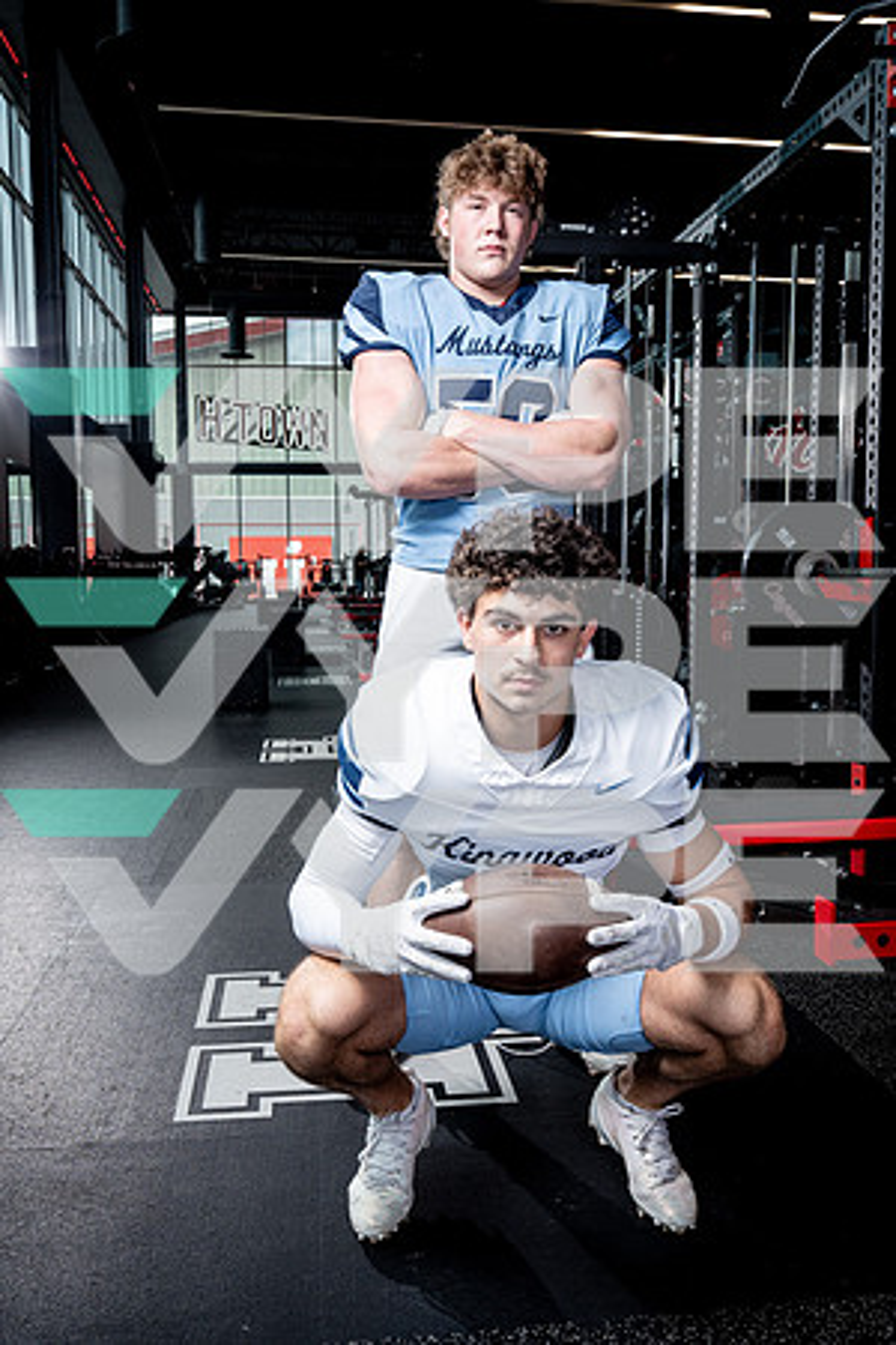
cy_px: 672
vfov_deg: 58.7
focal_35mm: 32
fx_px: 1195
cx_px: 448
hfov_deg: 41.1
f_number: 8
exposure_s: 1/250
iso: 640
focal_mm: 32
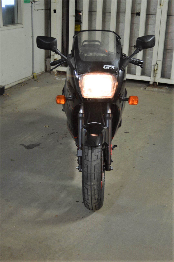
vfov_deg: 37.9
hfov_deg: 25.7
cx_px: 87
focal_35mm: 52
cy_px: 131
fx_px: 381
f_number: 4.5
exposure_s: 1/15
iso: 560
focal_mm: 35
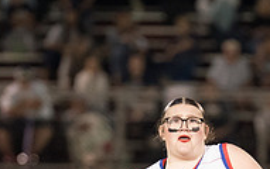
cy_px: 192
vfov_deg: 1.7
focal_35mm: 769
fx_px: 5667
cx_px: 196
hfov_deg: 2.7
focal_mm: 200
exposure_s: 1/1000
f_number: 2.8
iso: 10000
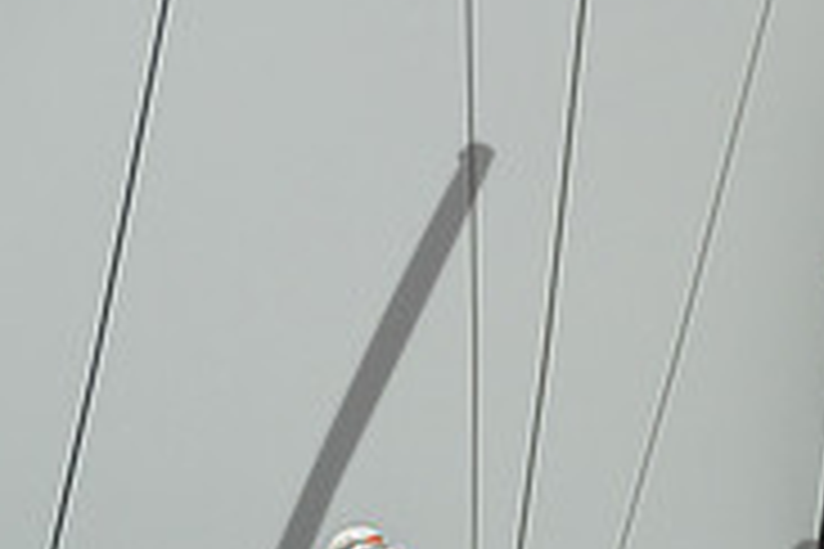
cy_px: 655
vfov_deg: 2.2
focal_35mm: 635
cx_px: 536
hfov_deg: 3.2
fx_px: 14533
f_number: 6.3
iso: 400
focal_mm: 200
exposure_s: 1/3200
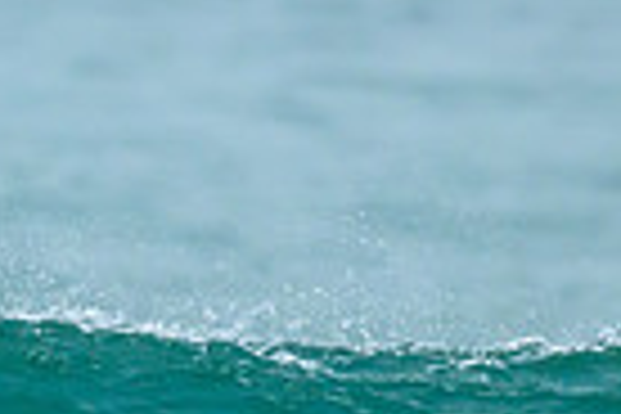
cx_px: -643
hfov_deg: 0.5
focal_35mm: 3887
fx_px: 67046
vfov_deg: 0.4
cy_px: 625
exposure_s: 1/2500
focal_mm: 800
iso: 2200
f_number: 6.3
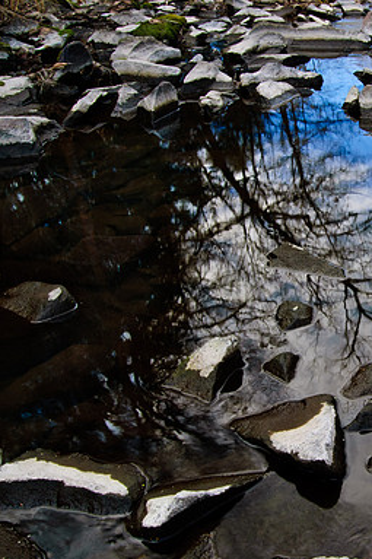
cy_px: 280
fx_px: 776
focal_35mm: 50
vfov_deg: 39.6
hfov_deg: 25.4
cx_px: 387
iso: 100
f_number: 22
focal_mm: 22
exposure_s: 1/3
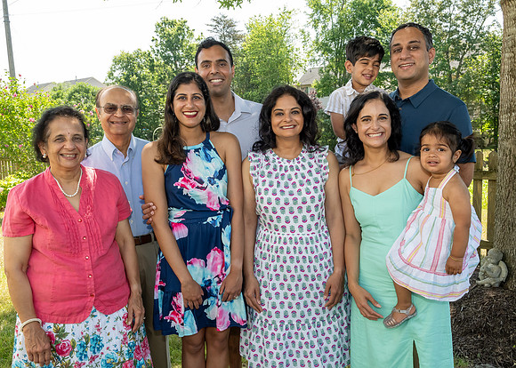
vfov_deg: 42.7
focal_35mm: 32
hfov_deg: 57.3
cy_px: 180
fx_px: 472
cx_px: 277
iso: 720
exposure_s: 1/250
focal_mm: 20
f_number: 9
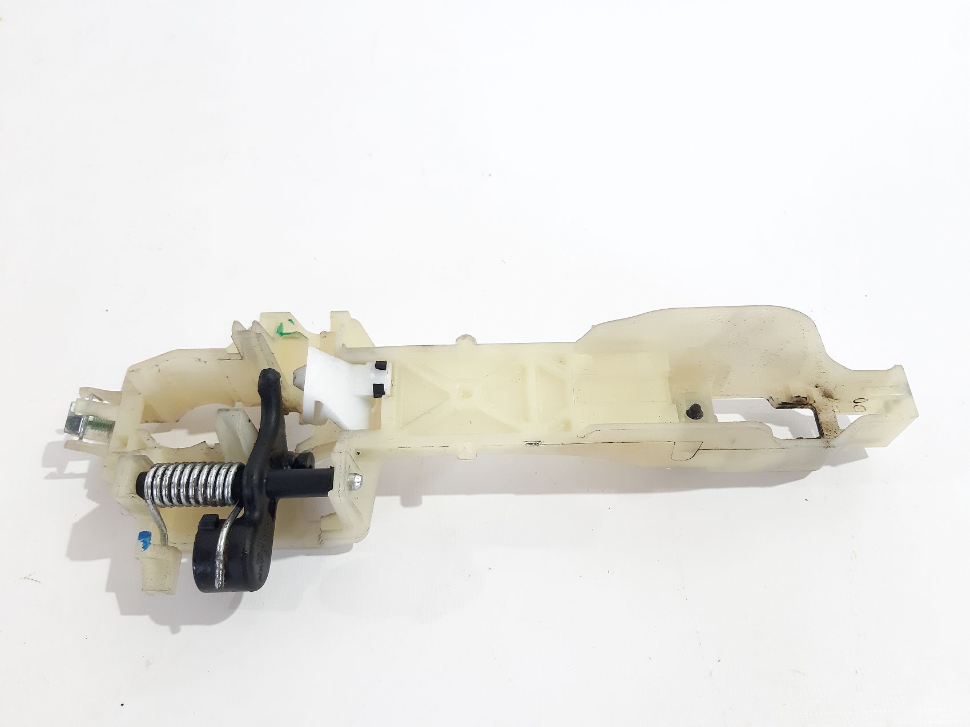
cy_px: 364
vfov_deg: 51.3
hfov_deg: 65.3
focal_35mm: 27
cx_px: 485
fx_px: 757
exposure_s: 1/50
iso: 160
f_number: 1.7
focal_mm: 3.93
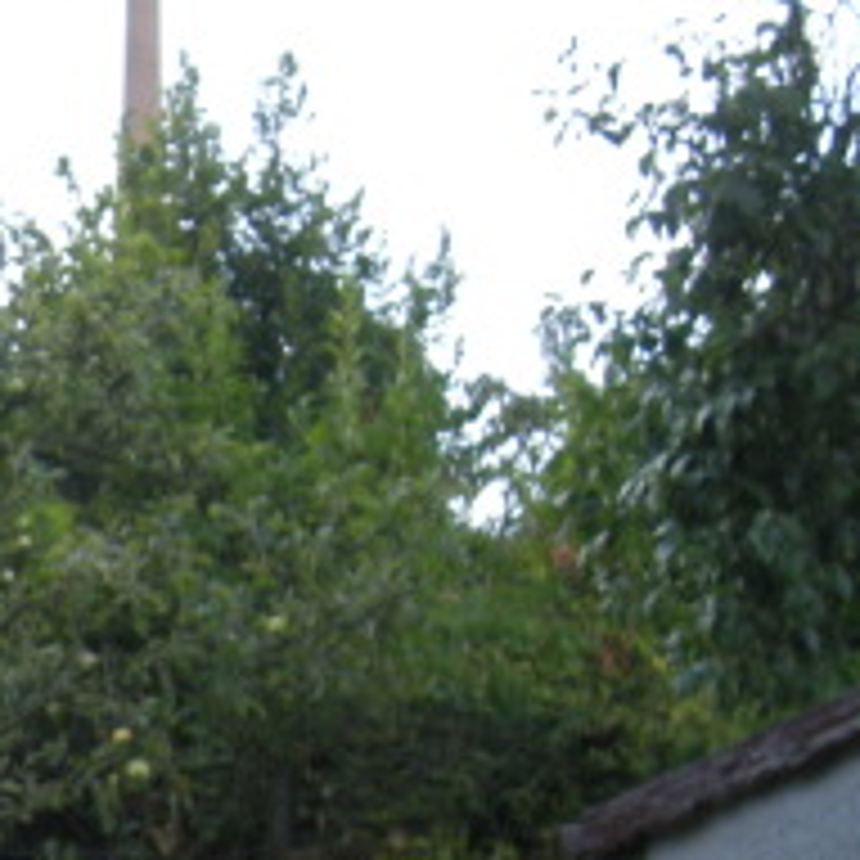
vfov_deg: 12.5
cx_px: -729
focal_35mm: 137
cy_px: 982
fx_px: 3851
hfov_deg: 11.7
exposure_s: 1/163
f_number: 2.8
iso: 64
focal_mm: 7.9
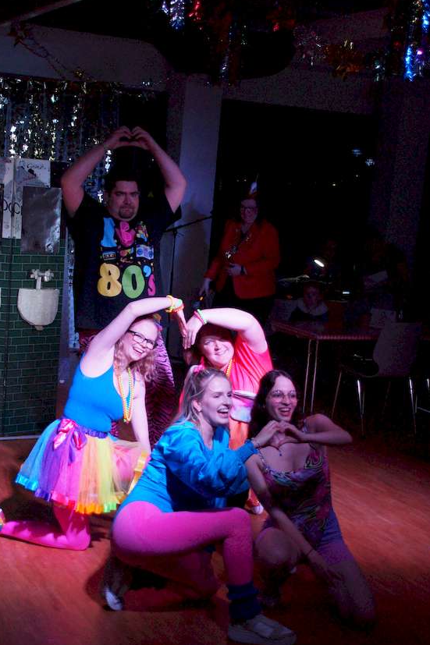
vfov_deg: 38.1
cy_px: 381
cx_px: 170
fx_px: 932
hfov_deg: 25.9
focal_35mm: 52
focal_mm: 28
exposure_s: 1/125
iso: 3200
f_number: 4
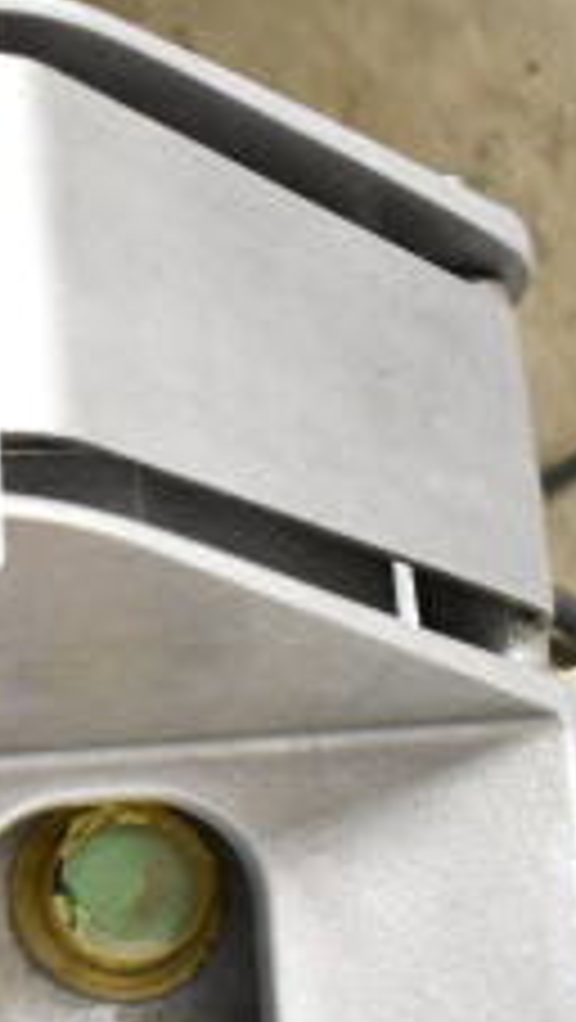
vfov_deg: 22.7
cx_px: -590
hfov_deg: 11.7
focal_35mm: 93
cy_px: 732
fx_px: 2520
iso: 5000
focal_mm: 22
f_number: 3.8
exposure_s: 1/30
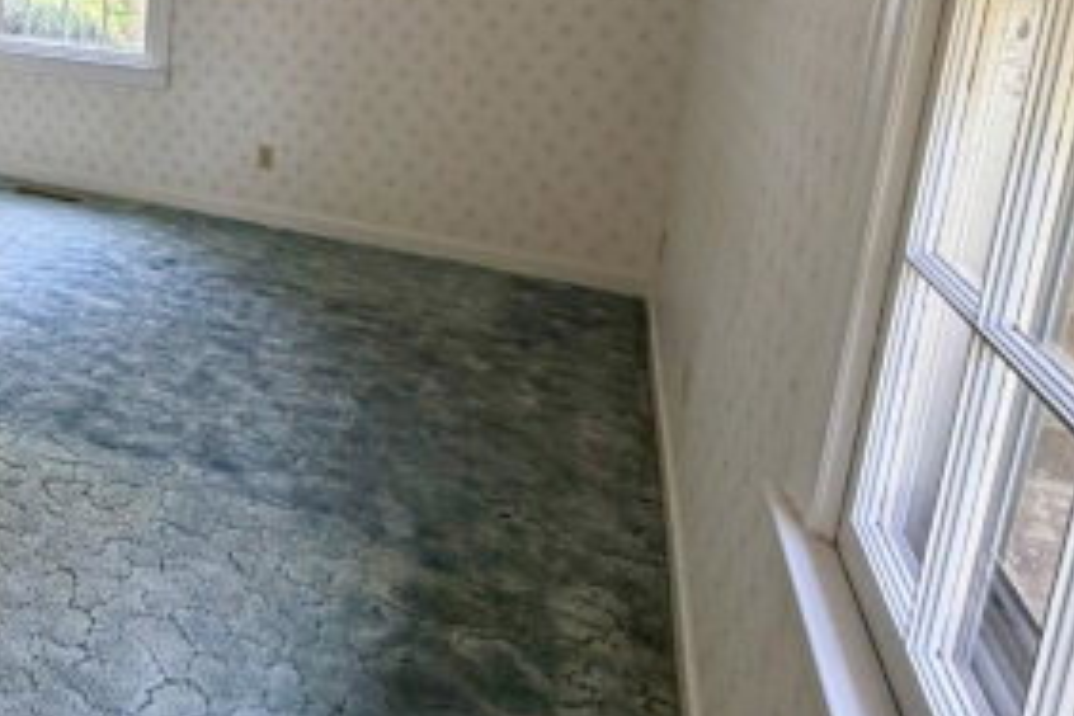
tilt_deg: -9.8
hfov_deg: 49.1
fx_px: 984
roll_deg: -1.3
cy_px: 95
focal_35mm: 33
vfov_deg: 37.8
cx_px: 53
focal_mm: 2.22
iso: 250
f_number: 2.2
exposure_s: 1/121
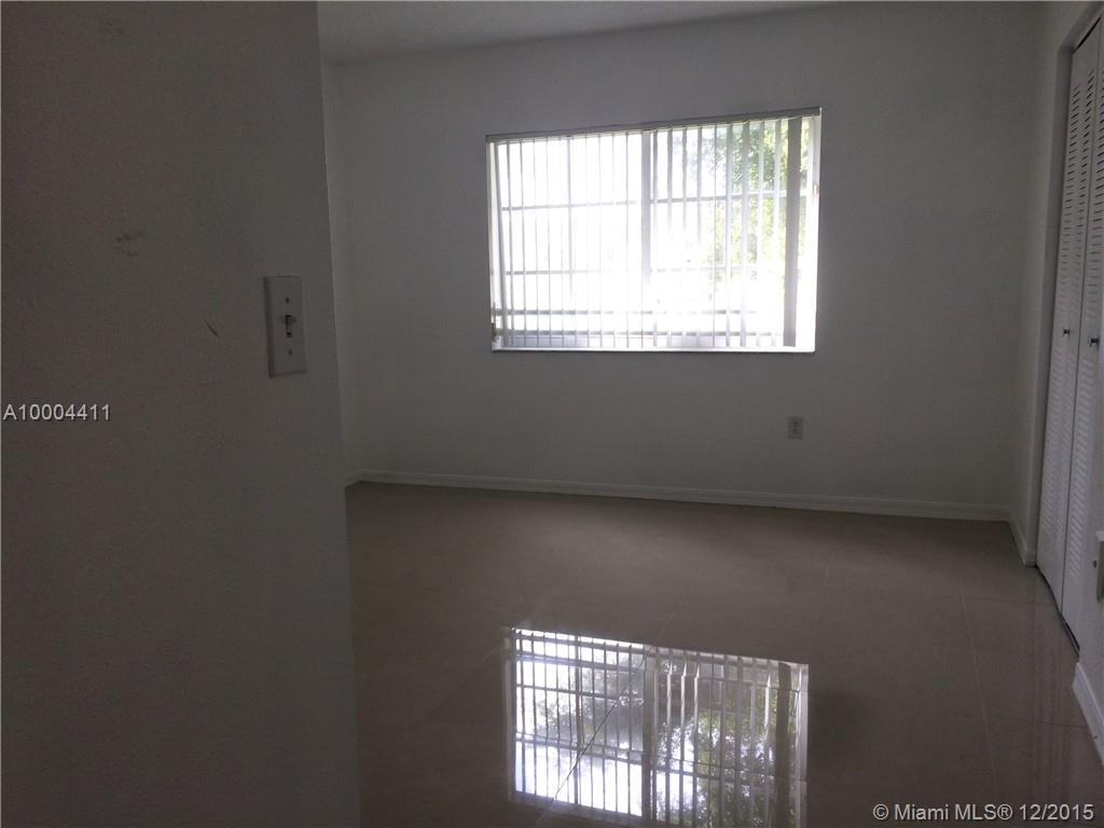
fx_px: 957
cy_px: 414
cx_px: 552
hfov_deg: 60.0
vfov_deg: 46.8
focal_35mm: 30
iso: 40
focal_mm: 4.12
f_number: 2.2
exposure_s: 1/120
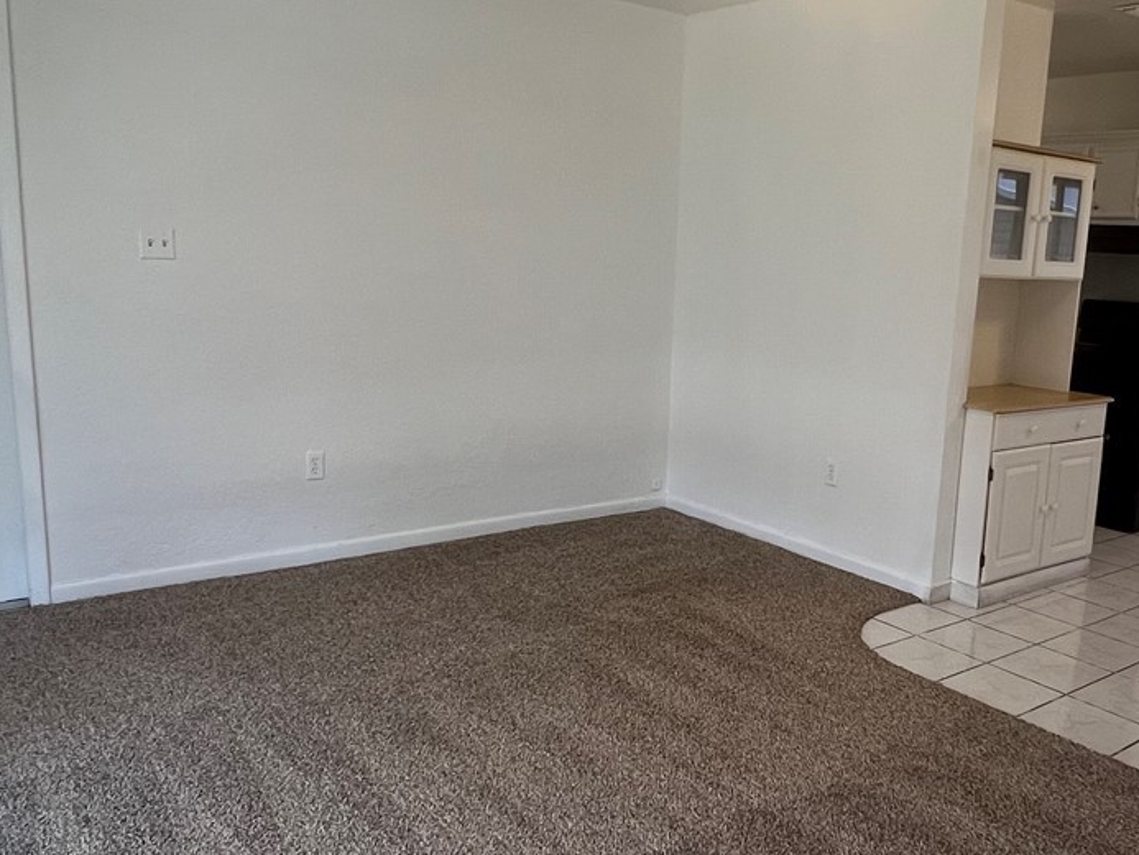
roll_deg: -3.8
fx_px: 987
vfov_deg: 46.8
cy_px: 447
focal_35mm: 30
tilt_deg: -7.9
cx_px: 726
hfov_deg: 59.0
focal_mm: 1.57
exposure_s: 1/120
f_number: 1.8
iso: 100
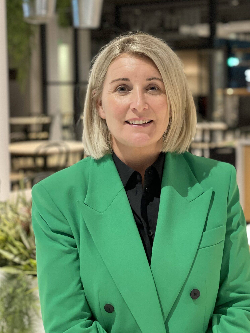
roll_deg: +1.4
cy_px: 120
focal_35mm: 67
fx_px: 645
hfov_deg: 21.9
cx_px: 145
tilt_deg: -2.1
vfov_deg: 28.8
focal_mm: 6
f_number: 2
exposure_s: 1/33
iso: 320
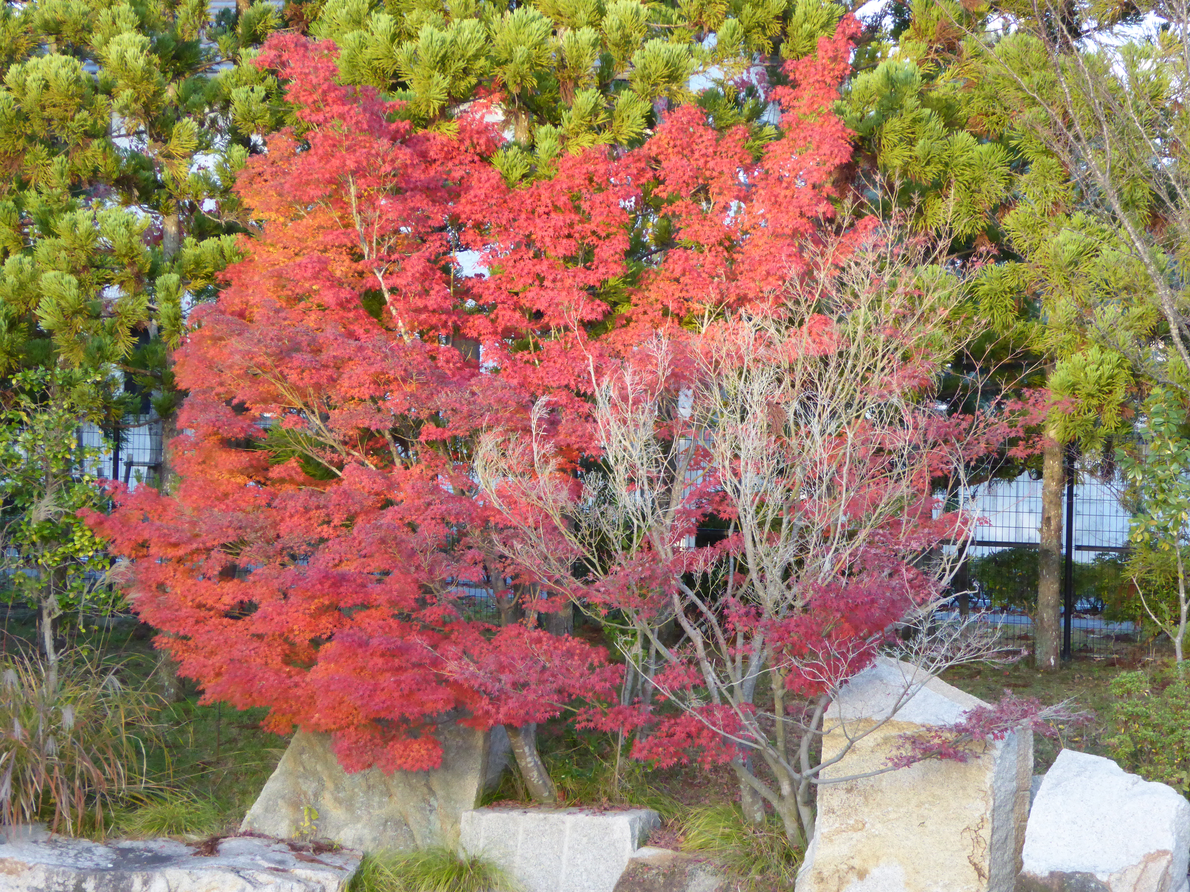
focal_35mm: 107
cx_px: 595
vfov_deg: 13.8
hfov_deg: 18.4
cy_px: 446
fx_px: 3678
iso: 640
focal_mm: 17.5
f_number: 5
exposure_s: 1/125
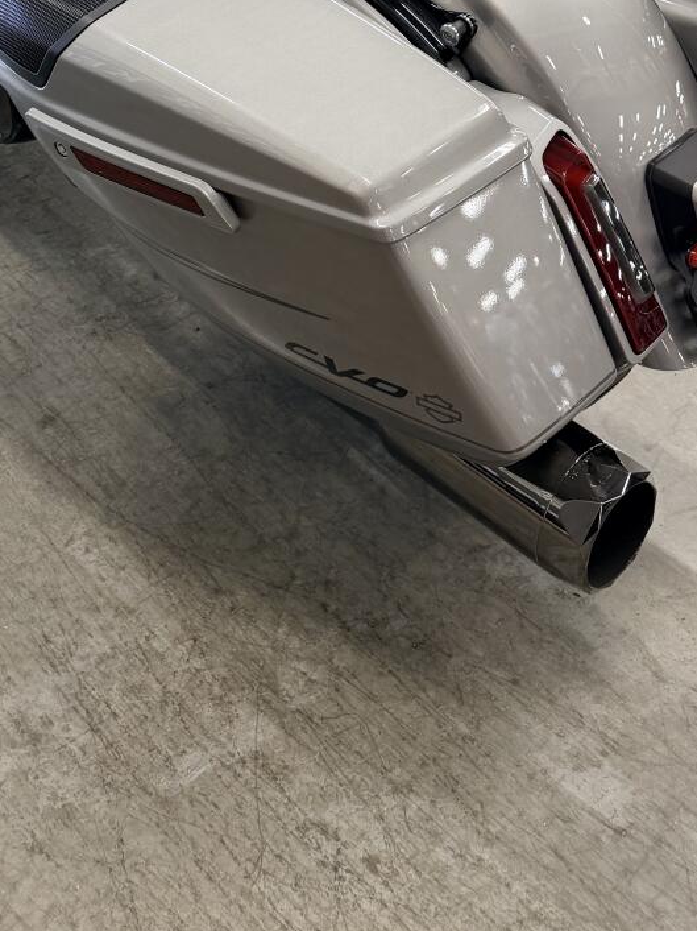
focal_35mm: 51
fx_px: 1370
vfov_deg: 33.8
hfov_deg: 28.5
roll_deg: -3.9
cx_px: 267
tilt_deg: -23.4
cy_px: -28
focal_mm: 6.76
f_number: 1.78
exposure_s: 1/60
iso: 160
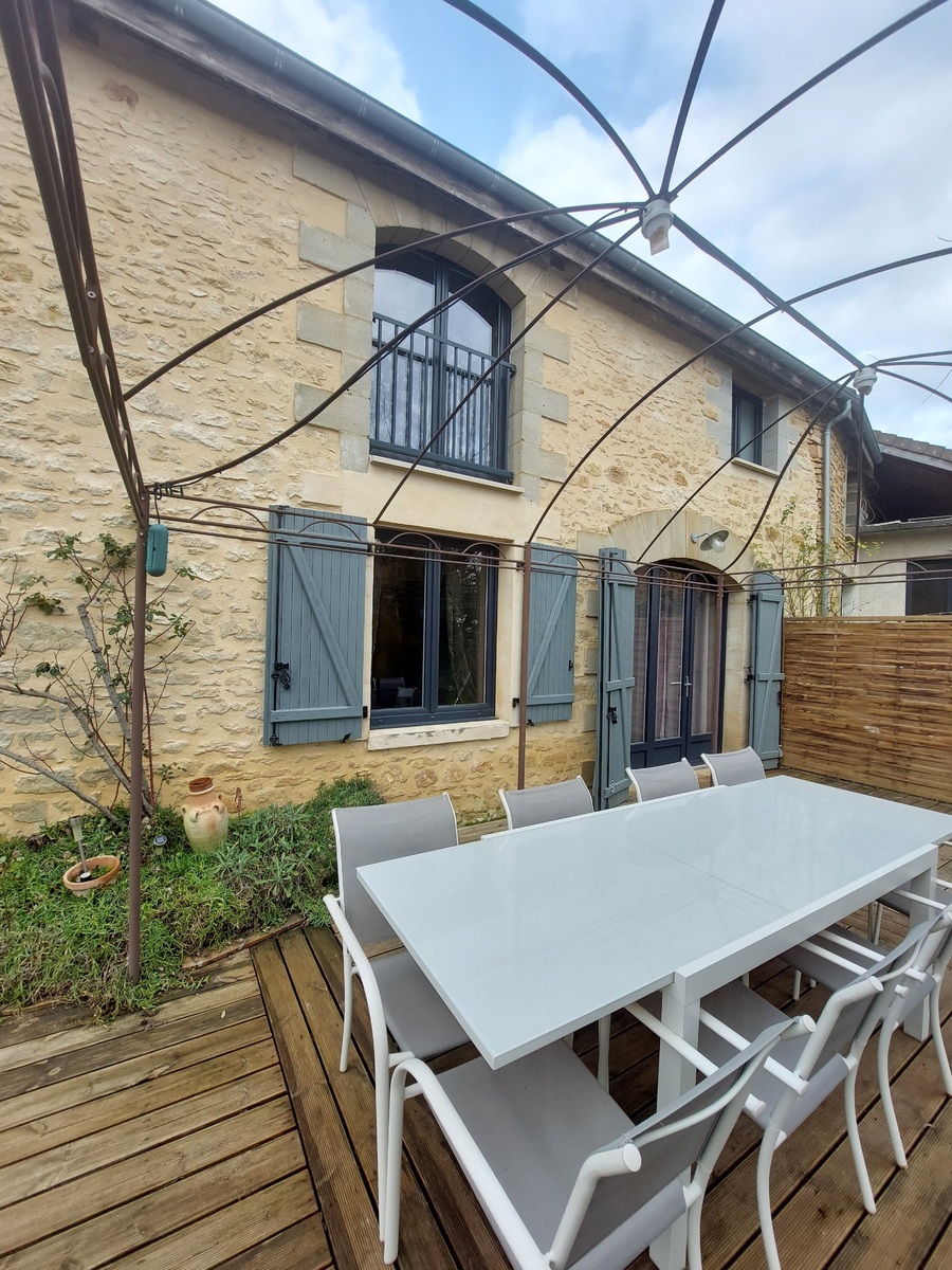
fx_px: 477
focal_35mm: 13
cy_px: 635
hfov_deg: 89.9
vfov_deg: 106.2
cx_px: 476
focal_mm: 1.74
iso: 50
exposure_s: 1/220
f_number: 2.2
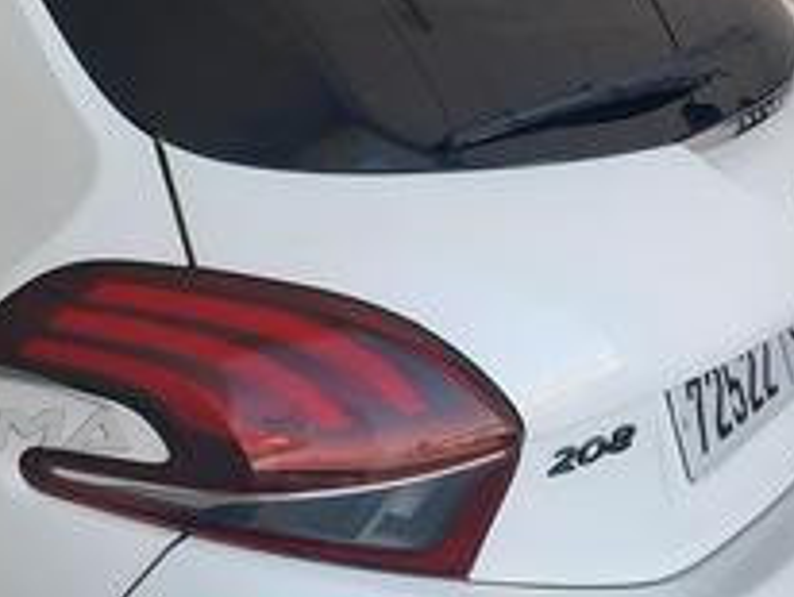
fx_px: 1814
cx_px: -212
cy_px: 372
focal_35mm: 79
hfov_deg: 22.3
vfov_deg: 18.7
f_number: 2
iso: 40
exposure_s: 1/100
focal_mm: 4.6
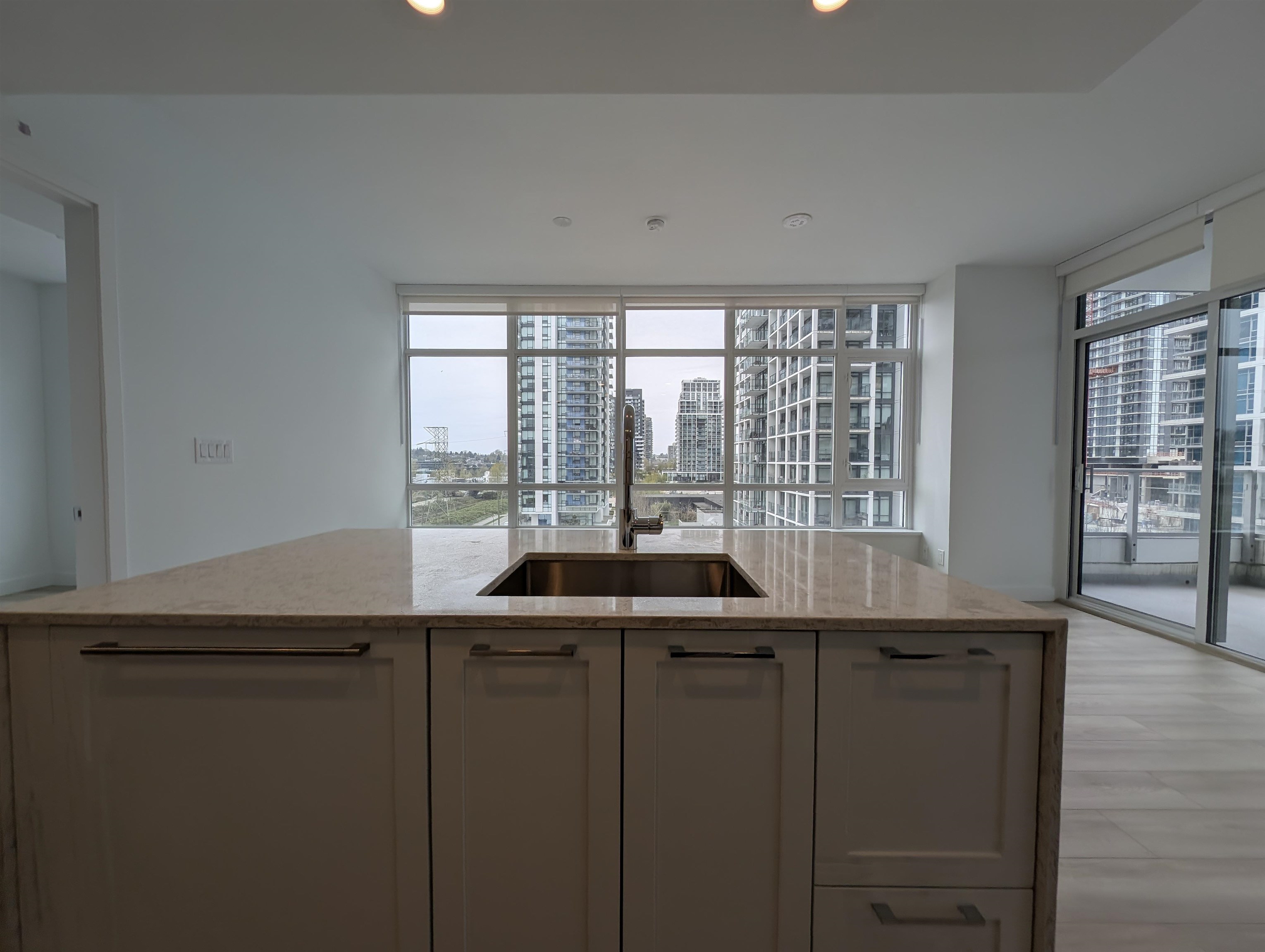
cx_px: 632
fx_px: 439
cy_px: 476
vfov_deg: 94.6
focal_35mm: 12
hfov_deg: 110.5
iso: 38
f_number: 1.95
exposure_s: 1/810
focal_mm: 2.23
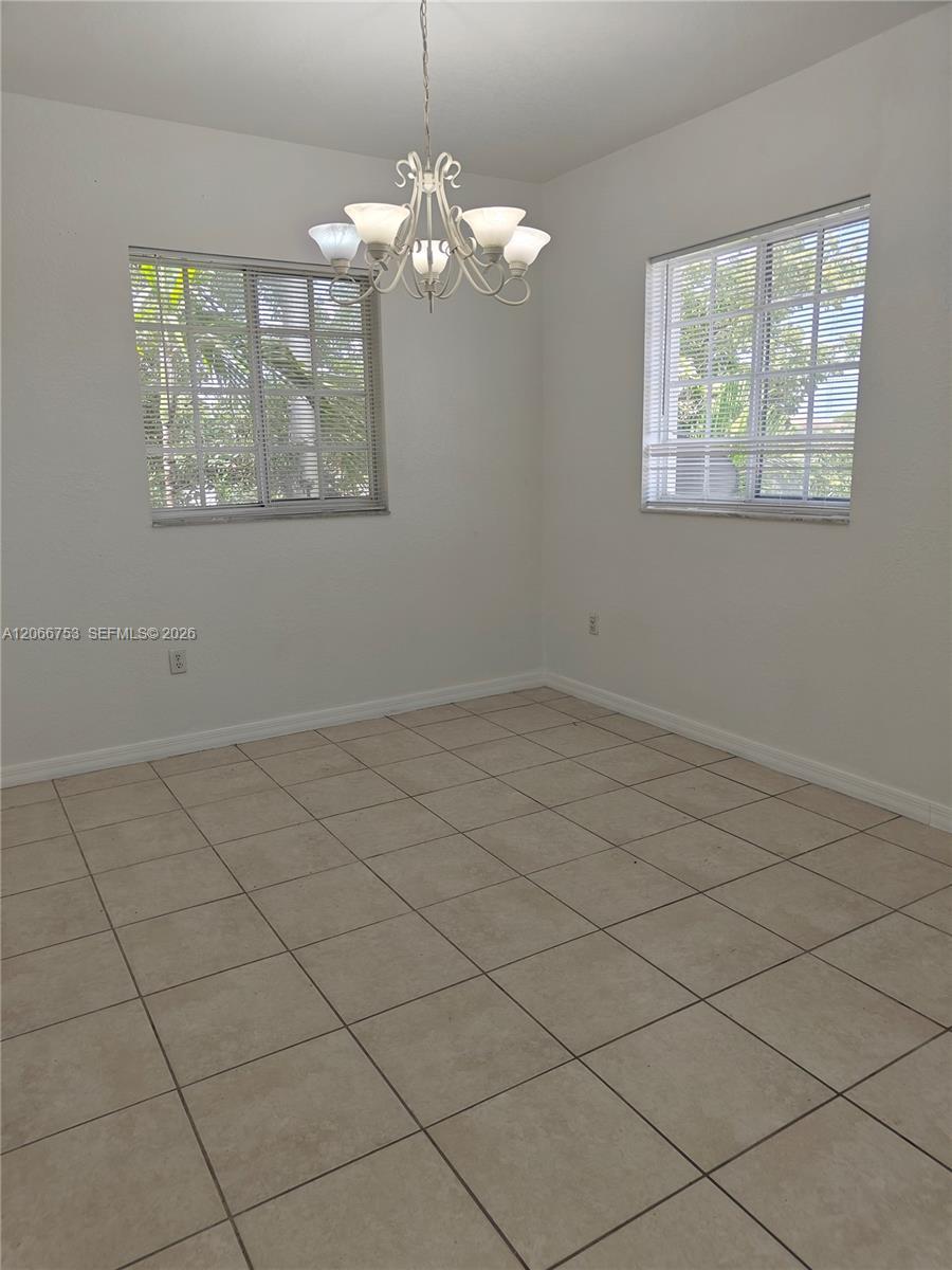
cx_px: 476
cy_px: 635
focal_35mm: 24
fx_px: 880
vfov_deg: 71.6
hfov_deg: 56.8
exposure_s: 1/120
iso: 50
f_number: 1.8
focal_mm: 5.59
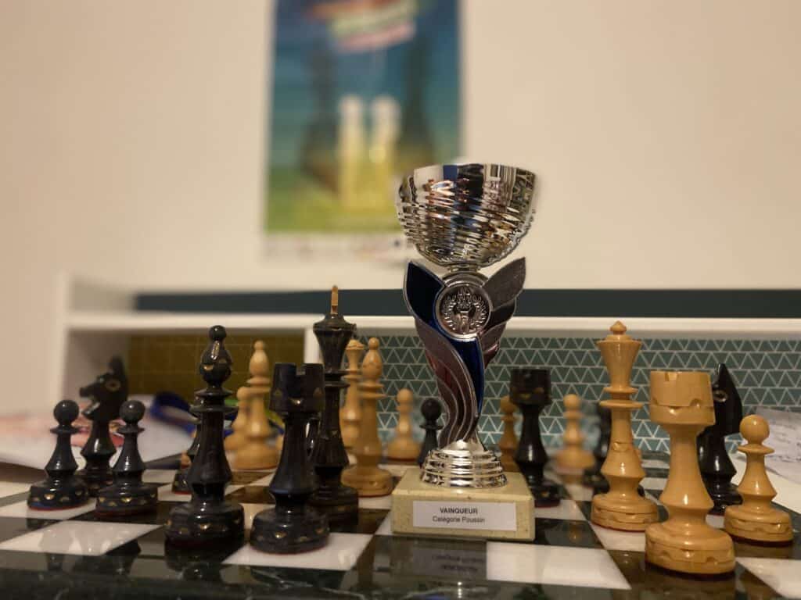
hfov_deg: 67.3
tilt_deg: +7.1
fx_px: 602
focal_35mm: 26
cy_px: 300
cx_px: 400
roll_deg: -0.2
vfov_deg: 53.1
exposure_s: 1/25
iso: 640
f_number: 1.8
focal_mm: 4.25
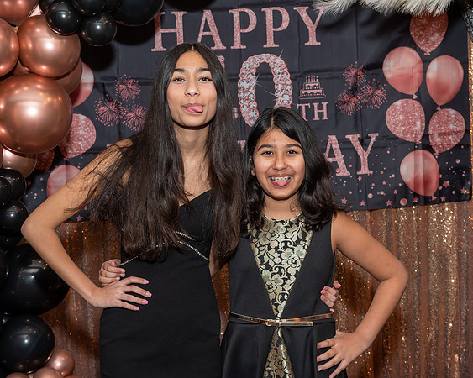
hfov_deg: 29.2
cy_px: 189
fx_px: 909
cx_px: 236
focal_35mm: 65
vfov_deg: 23.5
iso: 400
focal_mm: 38
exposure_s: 1/250
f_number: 5.6
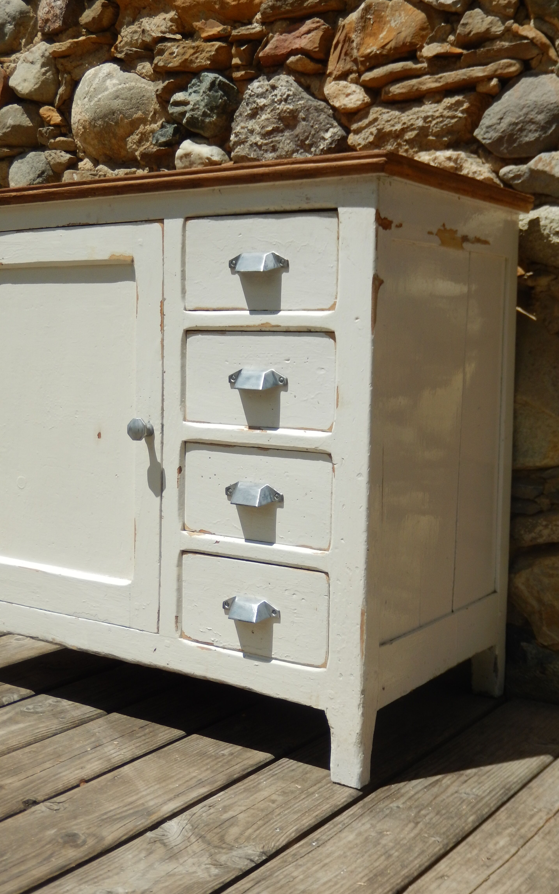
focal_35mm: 48
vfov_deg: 41.8
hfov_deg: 26.8
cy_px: 448
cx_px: 225
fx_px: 1170
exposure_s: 1/400
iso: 125
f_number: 8.6
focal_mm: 8.1
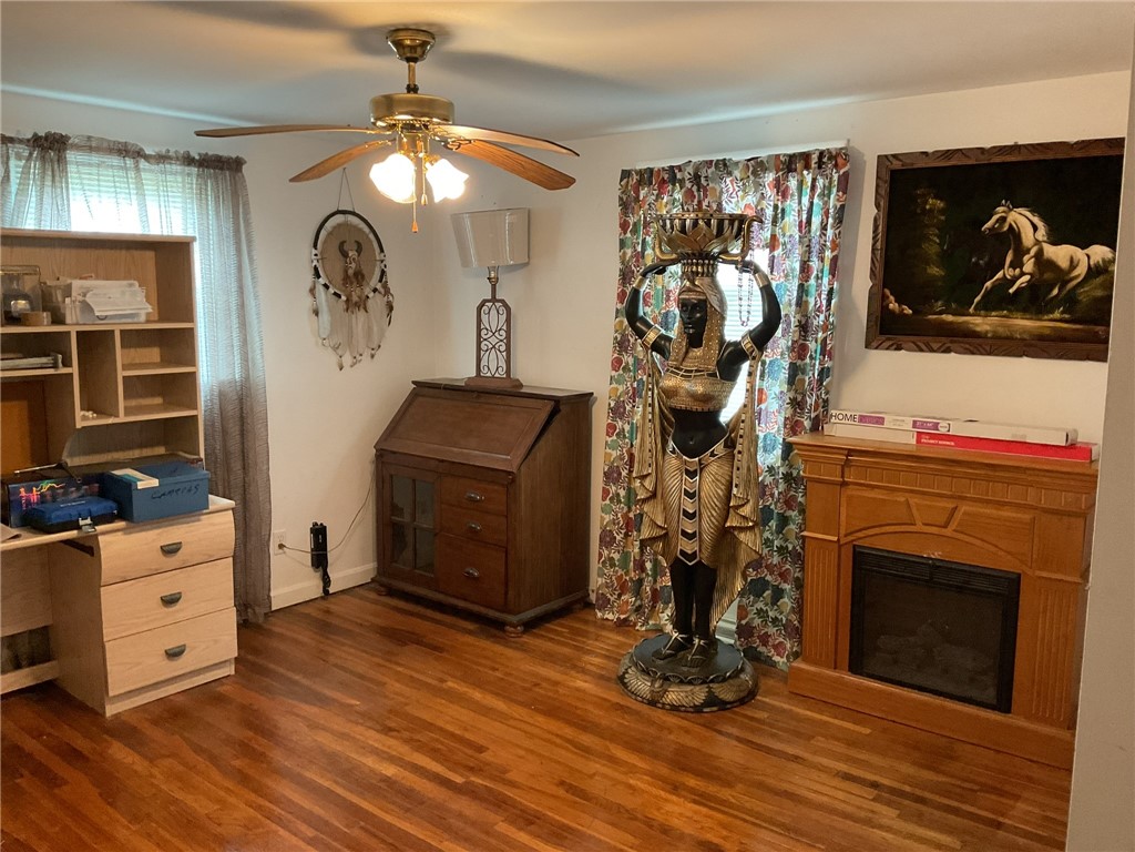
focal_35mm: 29
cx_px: 568
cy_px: 426
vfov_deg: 48.2
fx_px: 951
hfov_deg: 61.7
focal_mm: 3
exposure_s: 1/60
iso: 250
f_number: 1.8
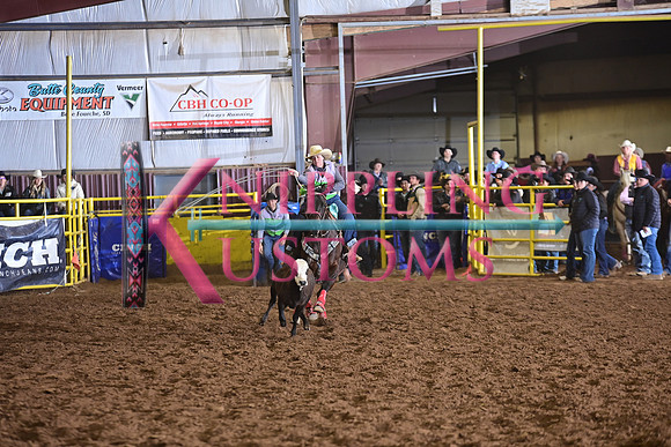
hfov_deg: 11.7
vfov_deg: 7.9
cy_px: 224
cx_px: 336
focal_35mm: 175
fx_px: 3262
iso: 1250
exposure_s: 1/200
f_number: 3.2
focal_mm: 175
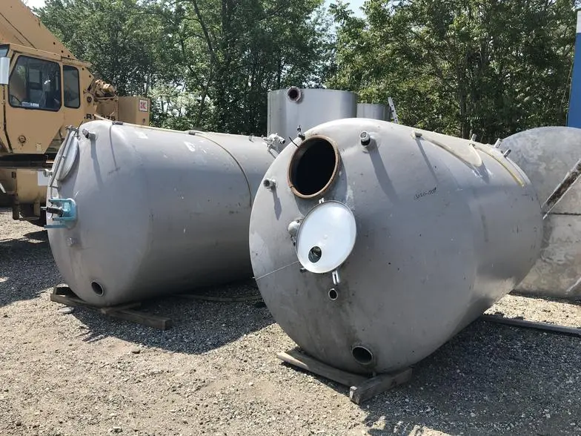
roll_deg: -0.9
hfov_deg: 63.4
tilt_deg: -5.4
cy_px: 218
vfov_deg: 49.7
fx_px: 470
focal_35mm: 28
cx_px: 290
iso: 20
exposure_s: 1/1623
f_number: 1.8
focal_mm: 3.99
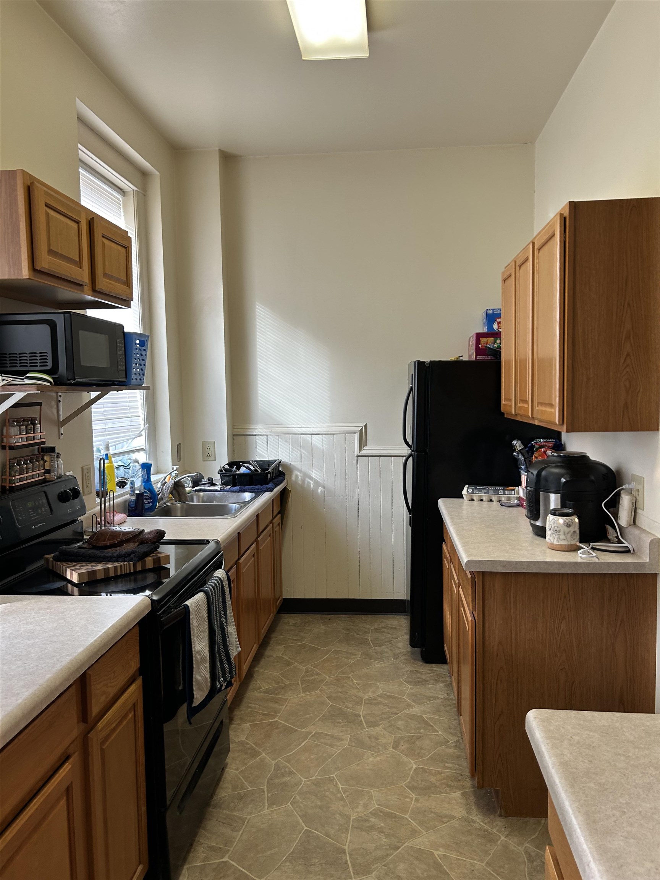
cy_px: 440
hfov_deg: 53.1
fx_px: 661
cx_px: 330
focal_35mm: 26
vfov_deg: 67.3
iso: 80
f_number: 1.5
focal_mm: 5.7
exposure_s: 1/60
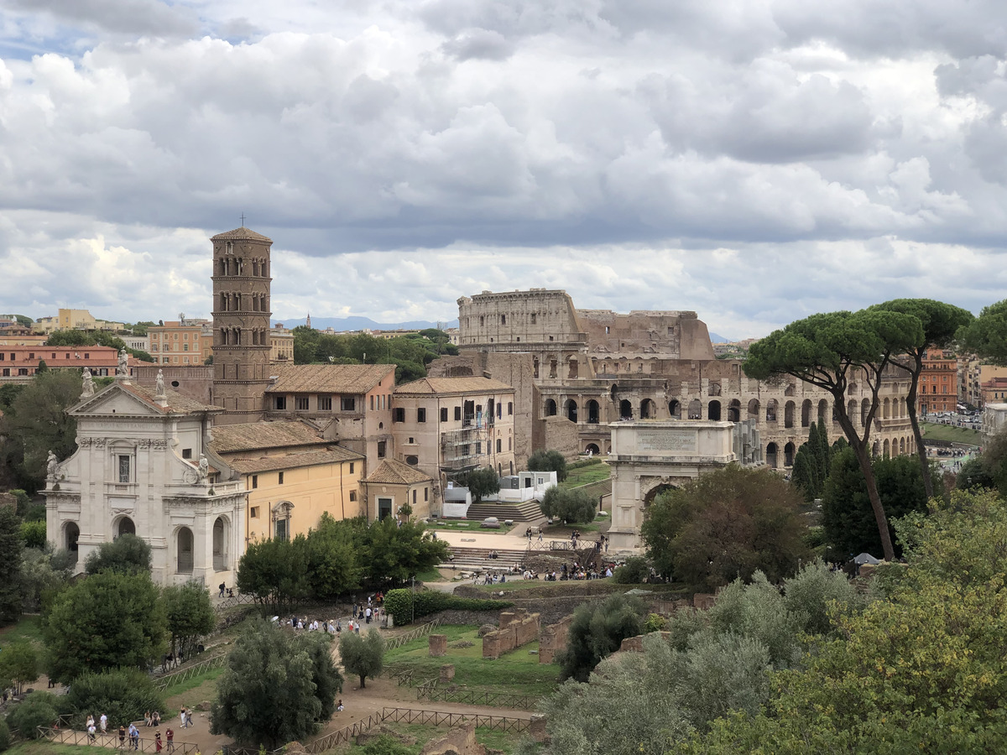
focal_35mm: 52
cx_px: 504
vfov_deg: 28.0
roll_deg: +0.7
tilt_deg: -0.9
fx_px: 1513
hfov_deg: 36.8
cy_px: 378
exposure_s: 1/1185
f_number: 2.4
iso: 16
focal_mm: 6
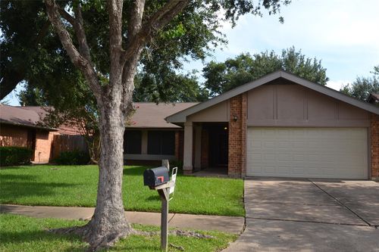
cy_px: 126
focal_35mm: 30
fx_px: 316
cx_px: 190
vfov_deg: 43.6
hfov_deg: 61.9
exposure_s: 1/200
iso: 100
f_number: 6.3
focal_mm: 20
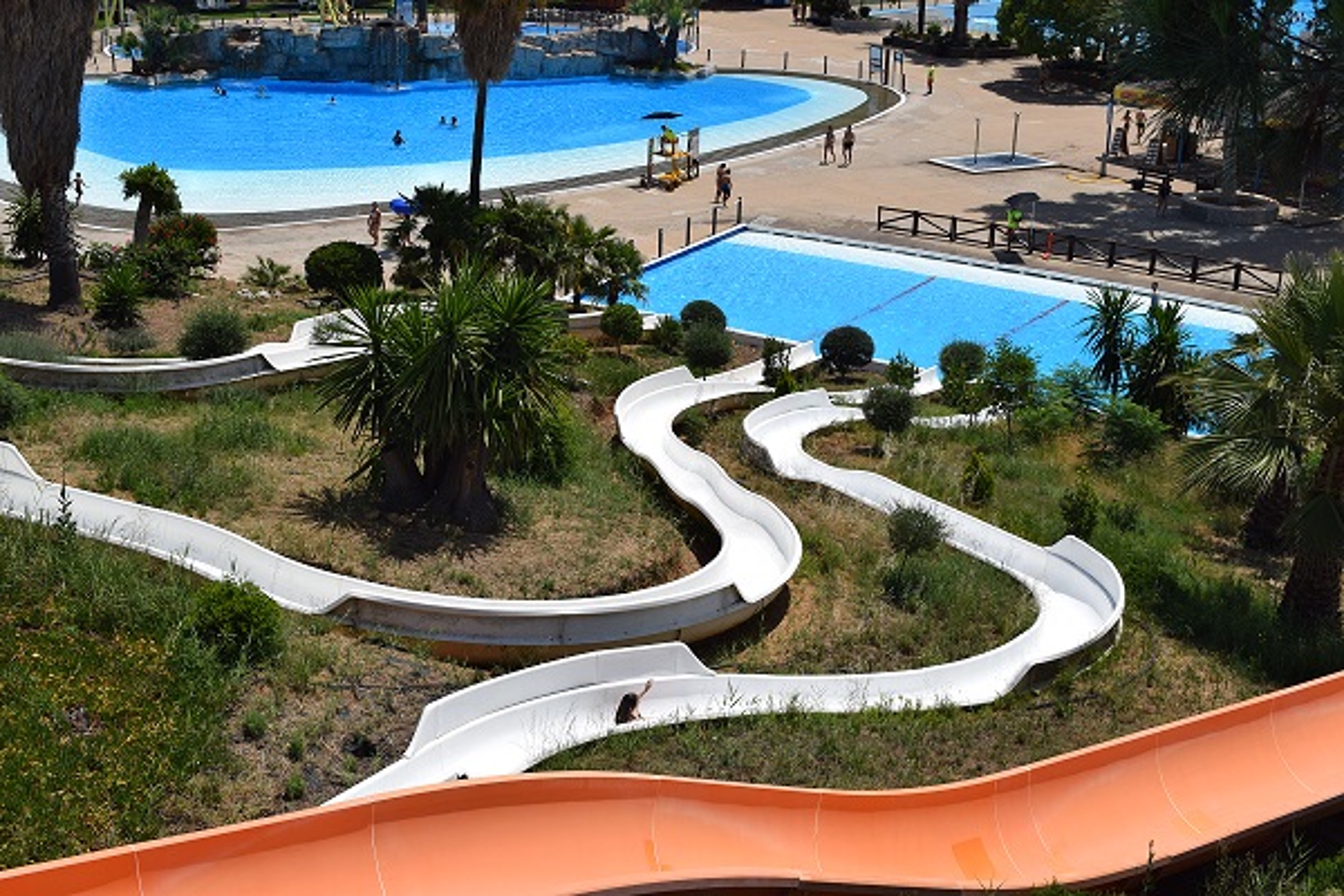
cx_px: 672
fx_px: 1904
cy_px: 448
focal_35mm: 51
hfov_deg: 38.9
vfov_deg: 26.5
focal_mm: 34
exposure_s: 1/2000
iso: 400
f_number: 8
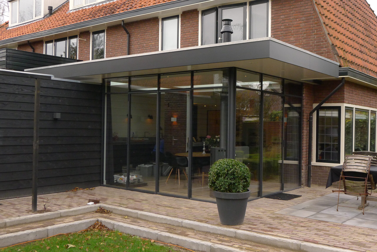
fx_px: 419
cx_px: 188
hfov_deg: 48.4
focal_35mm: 40
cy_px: 126
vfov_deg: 33.4
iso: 400
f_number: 3.5
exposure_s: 1/400
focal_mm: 8.5
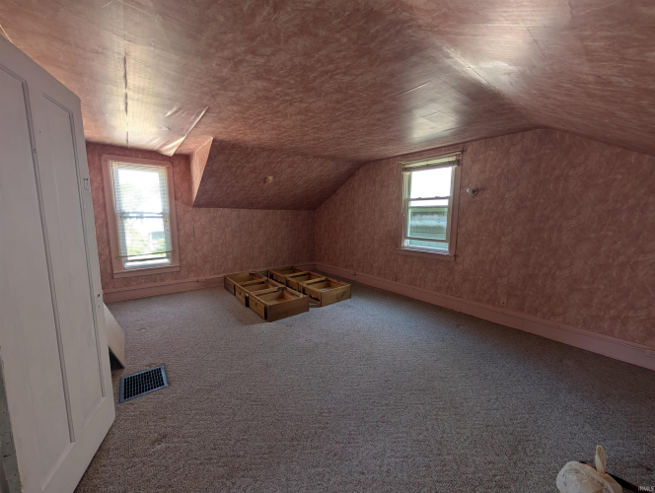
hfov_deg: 110.5
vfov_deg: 94.6
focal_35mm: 12
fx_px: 227
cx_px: 328
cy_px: 246
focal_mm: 2.02
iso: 56
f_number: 1.7
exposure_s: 1/42.8
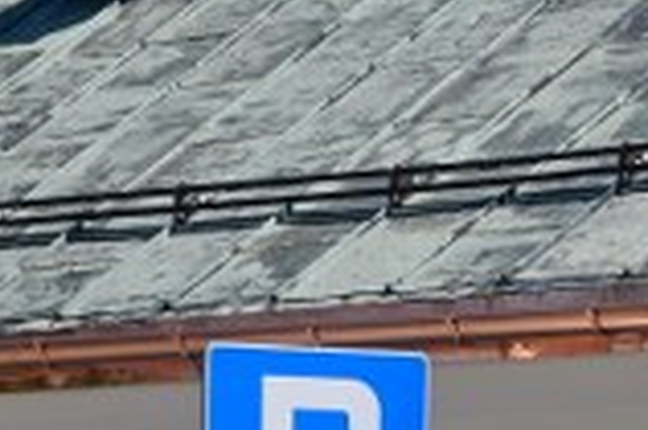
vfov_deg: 3.2
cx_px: 1427
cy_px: 598
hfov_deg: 4.8
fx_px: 7584
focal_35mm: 422
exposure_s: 1/400
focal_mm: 37
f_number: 7.1
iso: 100
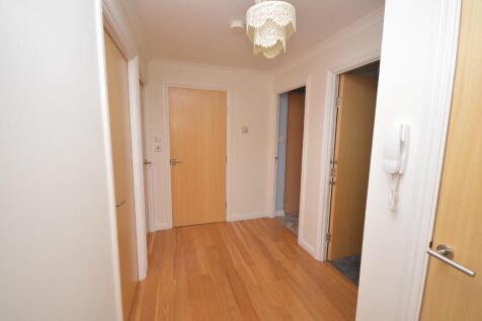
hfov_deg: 100.4
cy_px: 160
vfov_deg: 77.3
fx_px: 201
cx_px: 241
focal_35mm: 15
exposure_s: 1/60
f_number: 4
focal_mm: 10
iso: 100
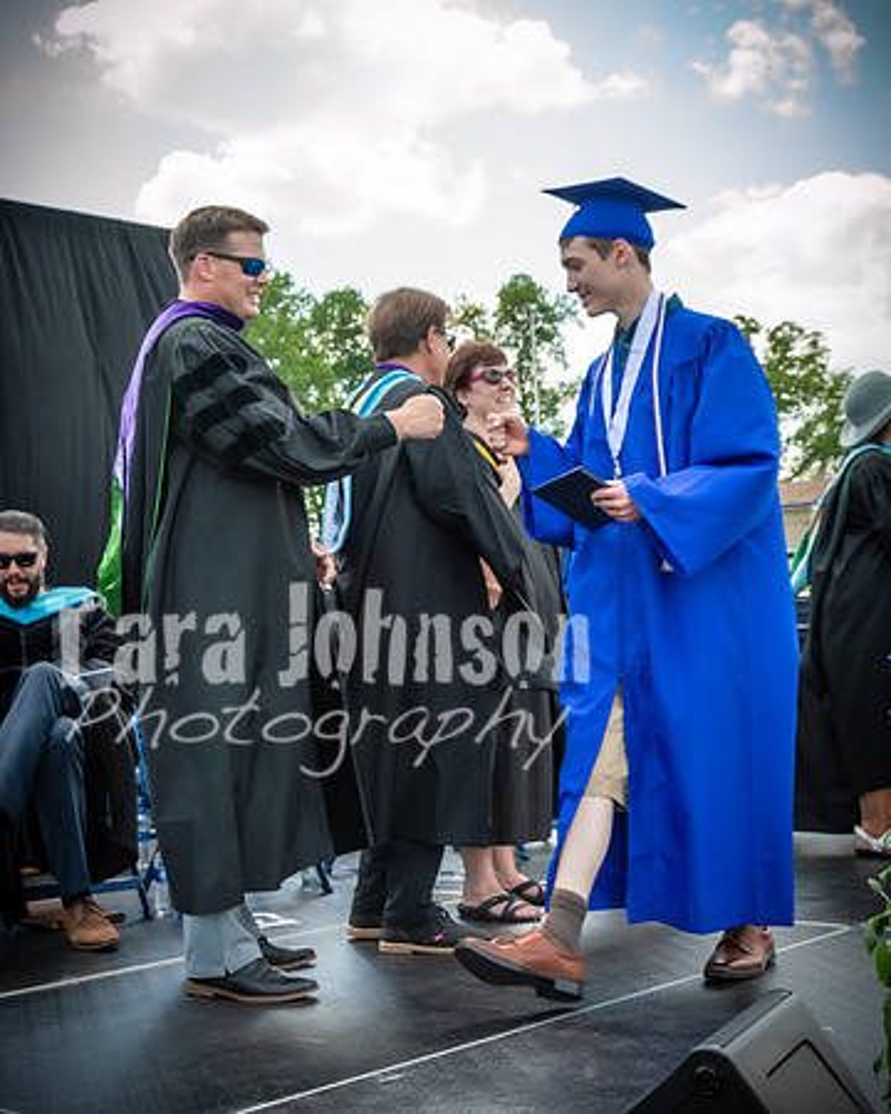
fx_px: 1807
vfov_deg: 34.3
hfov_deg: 27.6
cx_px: 362
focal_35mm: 55
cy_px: 544
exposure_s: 1/200
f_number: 7.1
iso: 200
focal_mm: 24
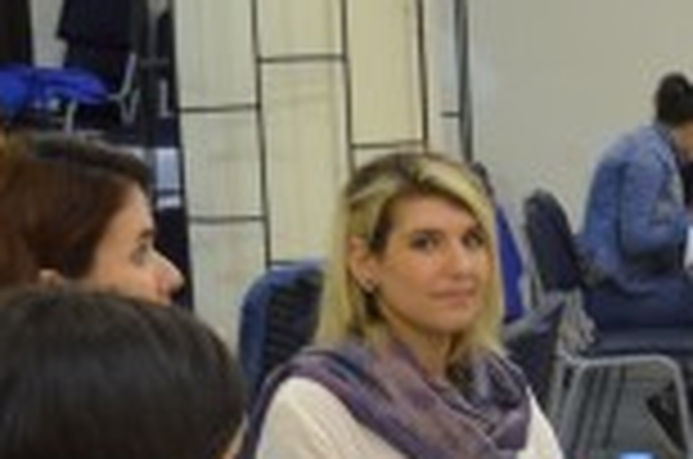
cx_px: 968
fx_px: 2978
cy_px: 450
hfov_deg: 12.7
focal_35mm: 155
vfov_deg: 8.8
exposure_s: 1/40
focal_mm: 22
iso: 400
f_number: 5
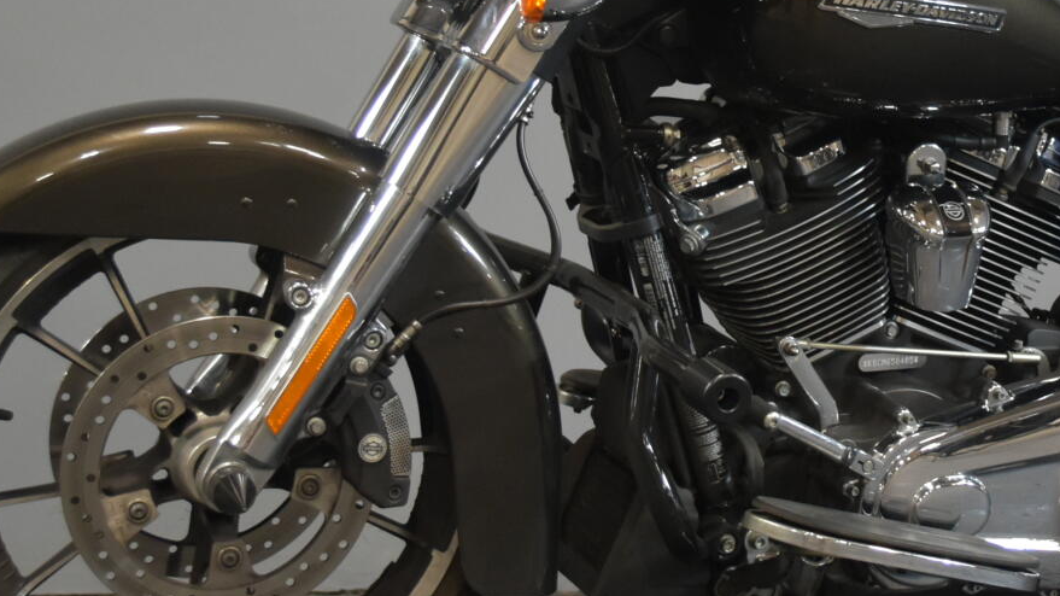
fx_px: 2613
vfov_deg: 12.9
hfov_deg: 22.6
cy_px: 44
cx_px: 862
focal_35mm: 93
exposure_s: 1/30
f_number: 4.2
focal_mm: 26
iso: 1250
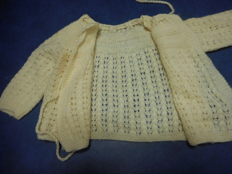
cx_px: 116
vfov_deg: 54.9
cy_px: 87
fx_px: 168
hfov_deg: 69.4
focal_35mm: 25
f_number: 3.7
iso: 140
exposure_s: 1/30
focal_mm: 4.5
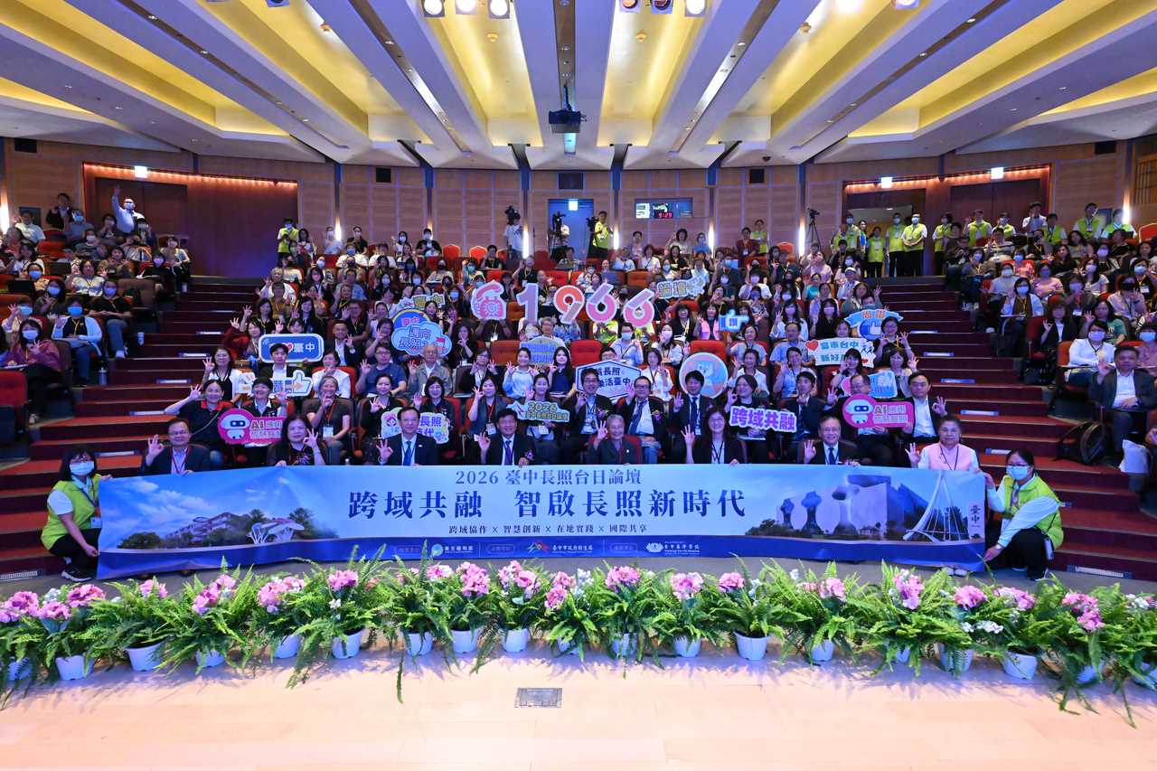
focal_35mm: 20
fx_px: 643
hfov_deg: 84.0
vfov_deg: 61.9
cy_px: 386
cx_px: 578
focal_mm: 20
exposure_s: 1/125
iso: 9000
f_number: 4.5
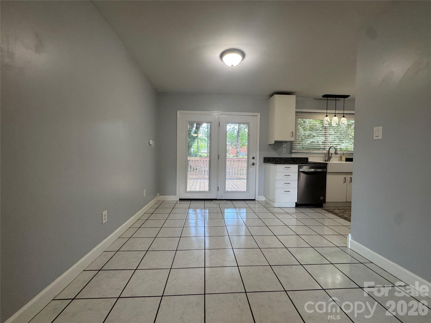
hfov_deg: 102.1
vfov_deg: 85.7
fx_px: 174
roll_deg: -1.2
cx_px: 216
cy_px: 162
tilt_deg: -1.7
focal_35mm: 14
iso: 250
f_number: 2.2
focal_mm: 2.22
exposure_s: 1/120
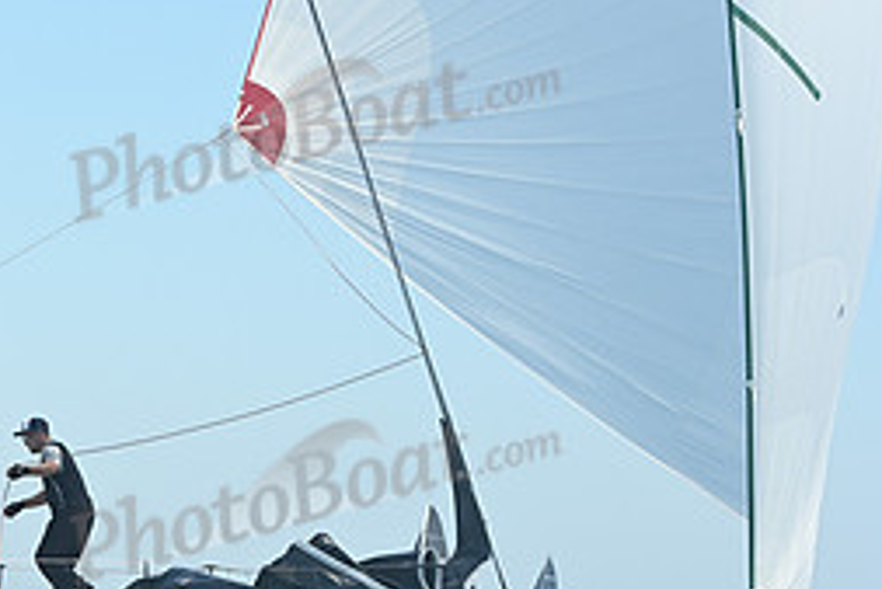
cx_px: -108
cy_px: 361
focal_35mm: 225
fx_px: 5515
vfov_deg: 6.1
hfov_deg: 9.1
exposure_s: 1/1000
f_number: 6.3
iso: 320
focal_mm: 98
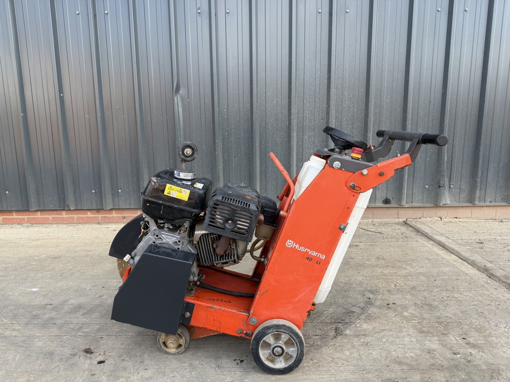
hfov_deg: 71.6
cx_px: 255
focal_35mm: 24
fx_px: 354
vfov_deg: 56.8
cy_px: 191
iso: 80
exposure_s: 1/372
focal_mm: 6.76
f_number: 1.78
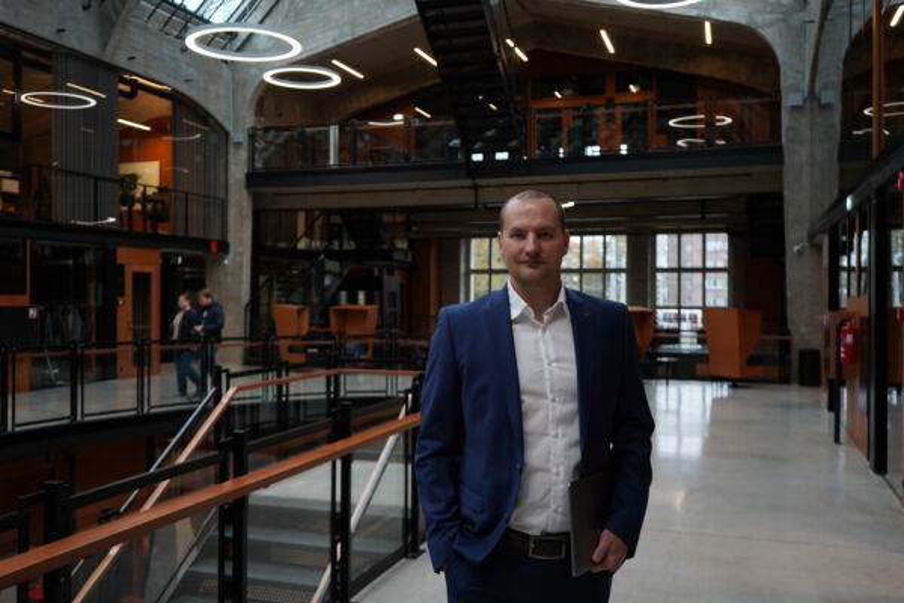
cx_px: 452
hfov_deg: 57.2
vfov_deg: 40.0
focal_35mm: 33
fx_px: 829
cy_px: 302
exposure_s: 1/200
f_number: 4
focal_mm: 33
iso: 1000
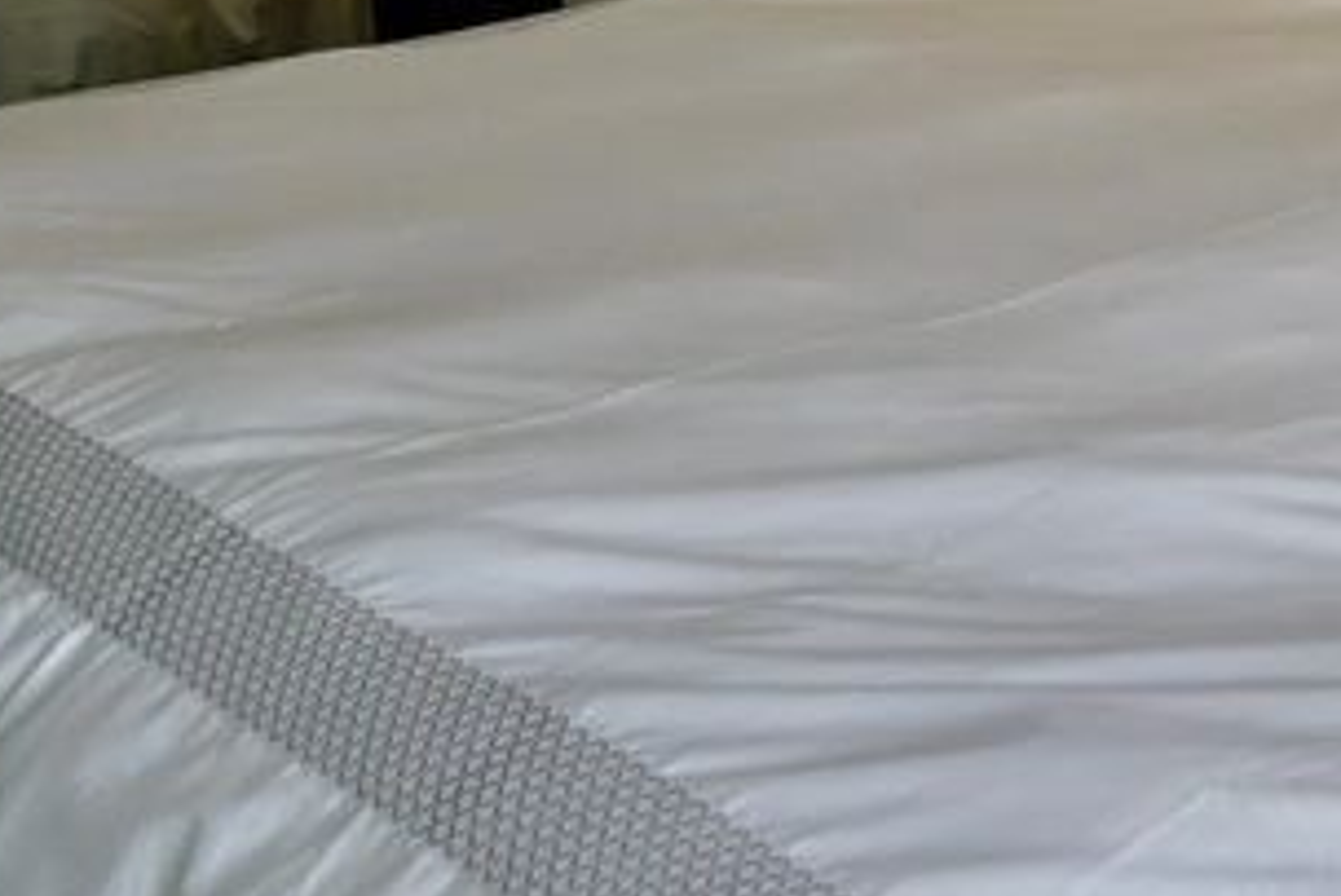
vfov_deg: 14.6
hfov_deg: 19.9
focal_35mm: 91
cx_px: 1910
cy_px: -117
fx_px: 3391
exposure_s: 1/60
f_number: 4
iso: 200
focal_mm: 18
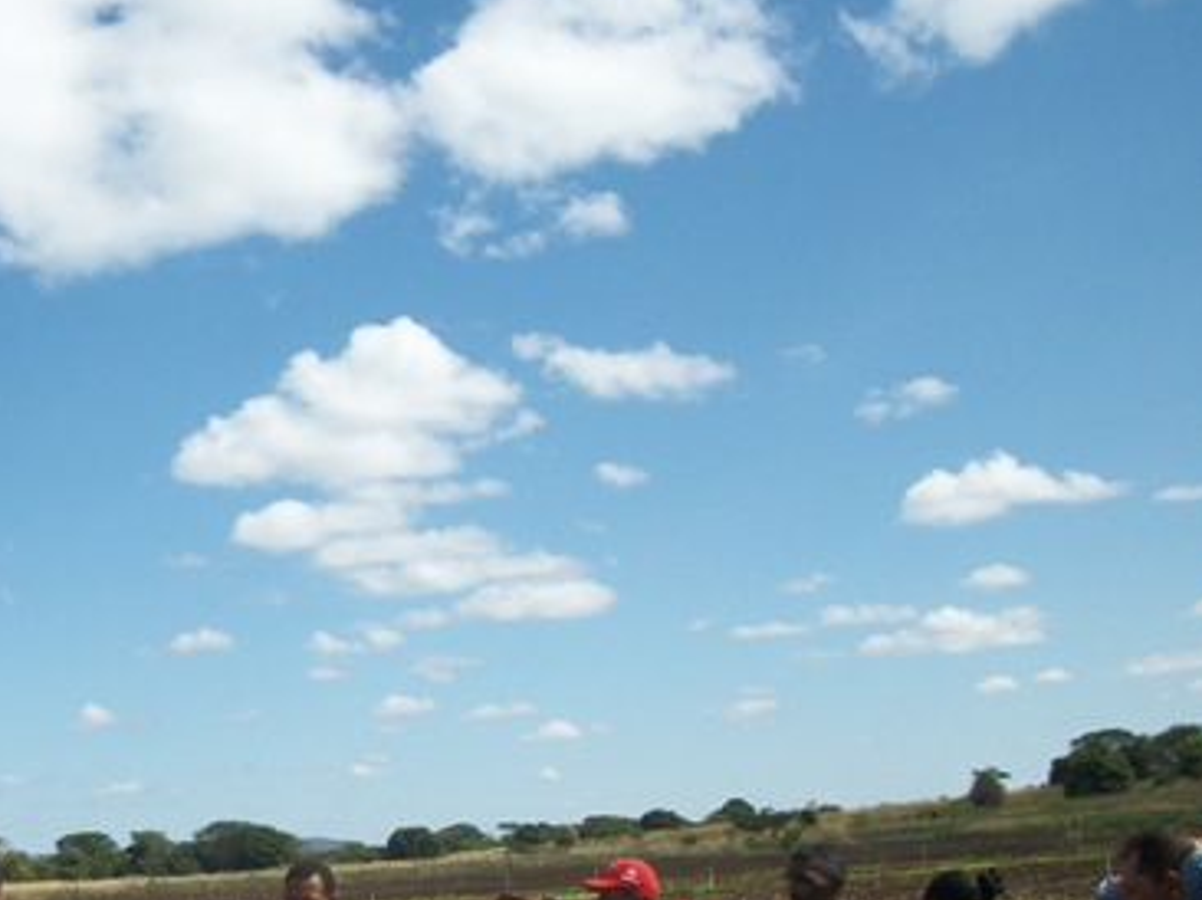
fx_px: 1943
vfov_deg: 25.7
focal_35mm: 56
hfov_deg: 33.4
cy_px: 709
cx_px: 250
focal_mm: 5.7
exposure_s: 1/200
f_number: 8.8
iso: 80
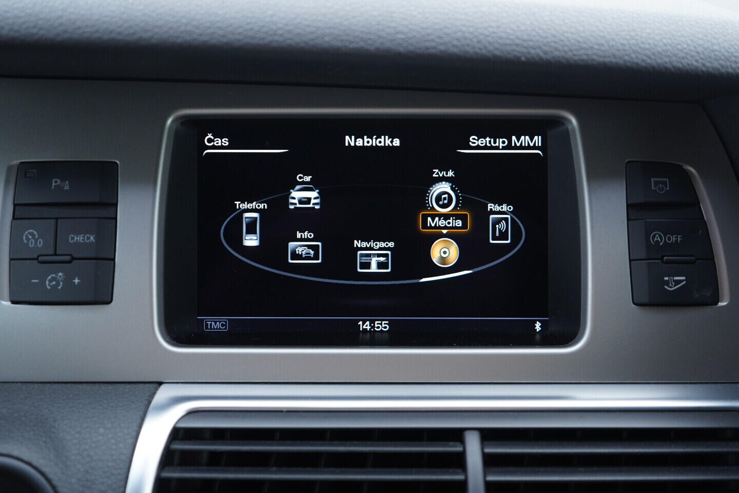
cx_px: 370
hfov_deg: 53.1
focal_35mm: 36
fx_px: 739
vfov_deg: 36.9
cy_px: 246
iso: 320
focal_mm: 24
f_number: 2.8
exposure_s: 1/40
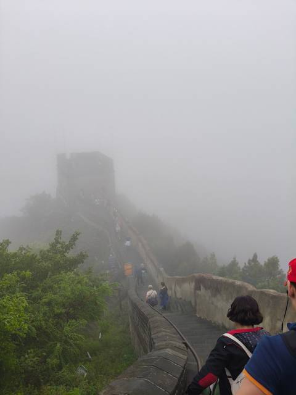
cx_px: 148
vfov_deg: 67.3
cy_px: 198
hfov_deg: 53.1
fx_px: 296
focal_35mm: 26
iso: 80
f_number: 1.8
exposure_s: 1/491
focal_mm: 4.84
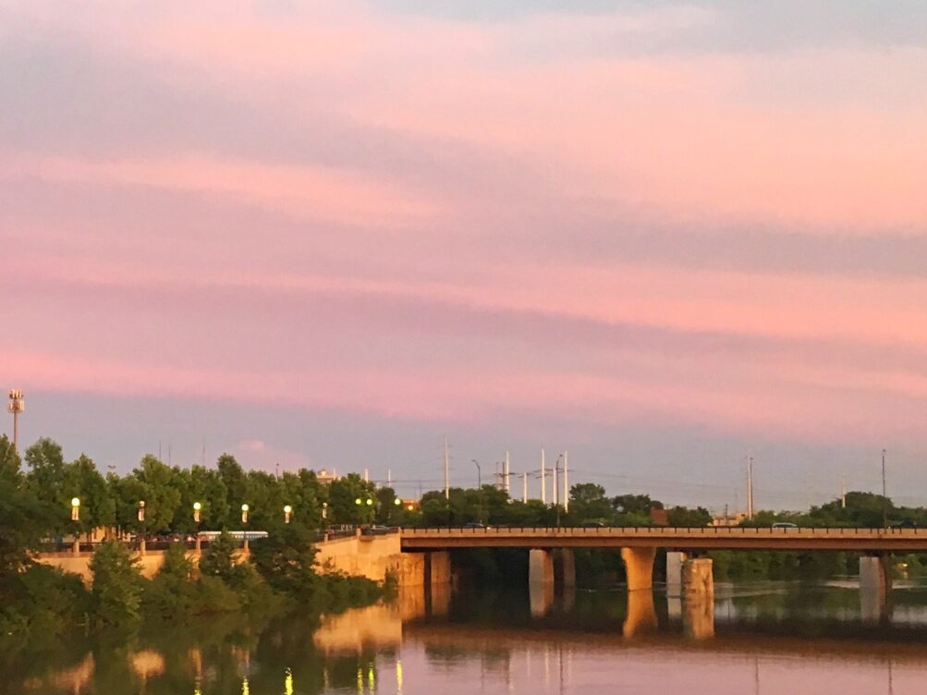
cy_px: 376
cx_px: 15
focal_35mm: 74
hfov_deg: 25.1
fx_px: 1981
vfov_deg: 19.9
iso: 64
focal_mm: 4.15
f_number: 2.2
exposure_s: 1/30
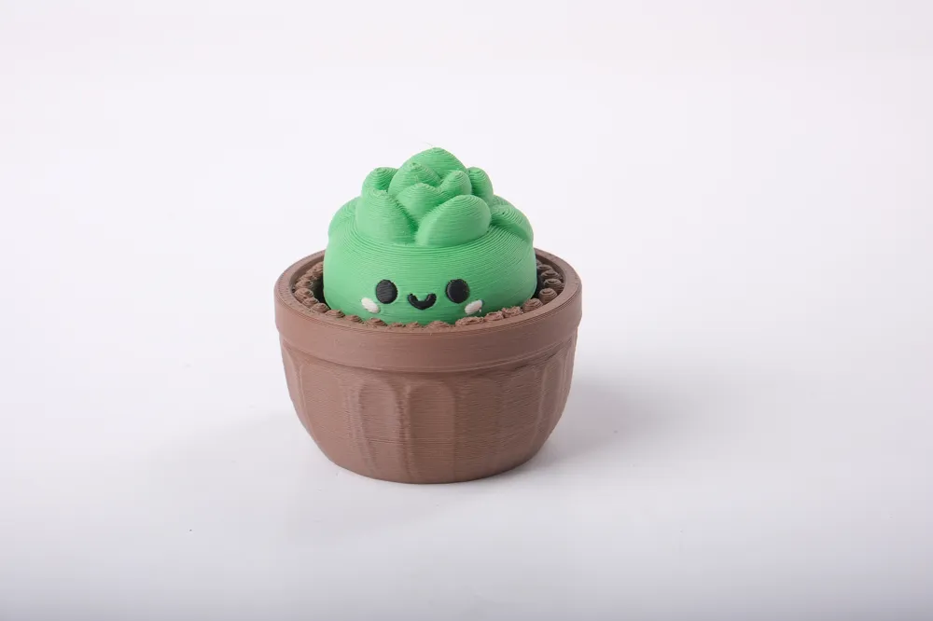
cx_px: 466
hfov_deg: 24.5
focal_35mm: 83
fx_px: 2150
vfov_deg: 16.4
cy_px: 310
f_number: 11
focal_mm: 55
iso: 200
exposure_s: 1/180
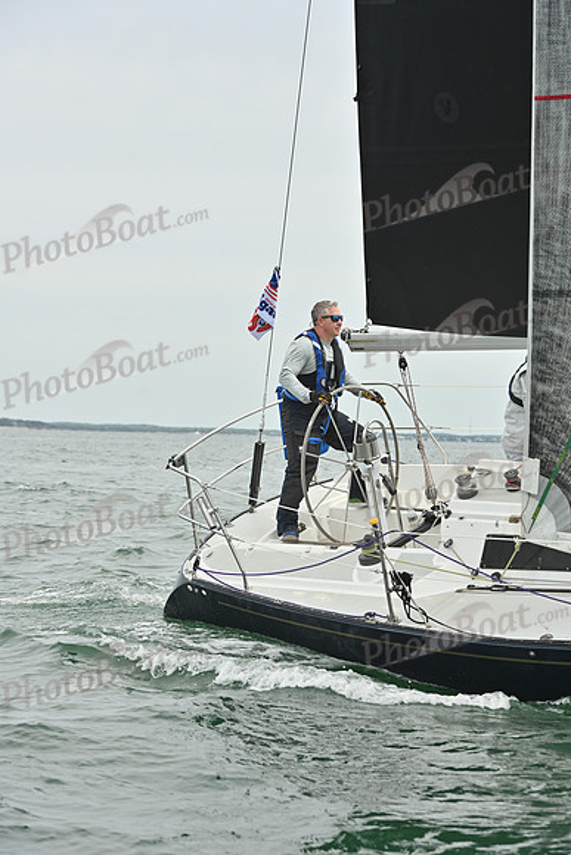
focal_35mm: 110
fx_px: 2615
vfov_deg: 18.6
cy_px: 428
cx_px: 286
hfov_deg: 12.5
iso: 320
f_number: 6.3
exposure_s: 1/1600
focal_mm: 110
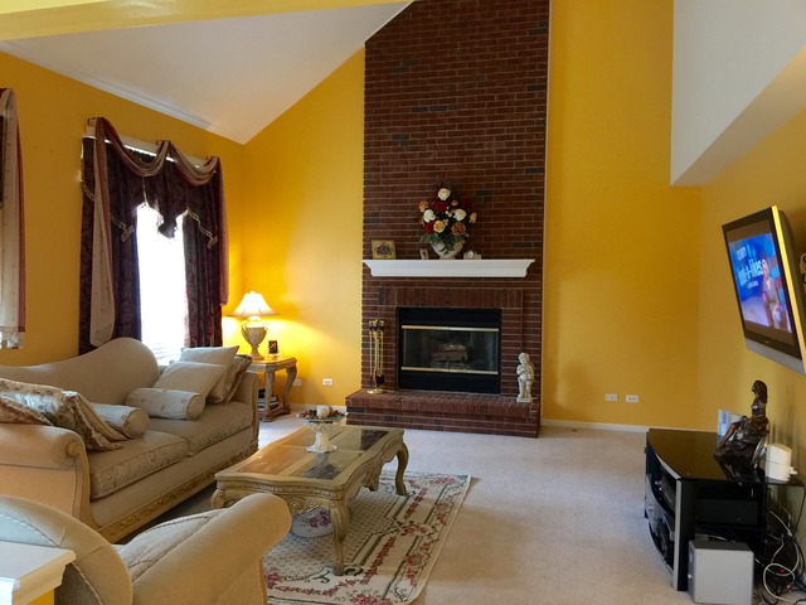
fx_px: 675
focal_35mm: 29
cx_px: 403
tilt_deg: -1.7
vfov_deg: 48.2
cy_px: 302
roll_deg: -0.2
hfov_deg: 61.7
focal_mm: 4.15
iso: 100
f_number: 2.2
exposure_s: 1/15
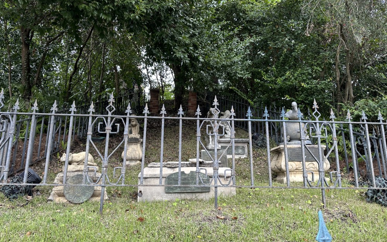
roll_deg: -0.5
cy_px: 118
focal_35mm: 26
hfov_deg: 70.4
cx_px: 192
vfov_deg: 47.6
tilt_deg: +11.7
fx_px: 274
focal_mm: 6.86
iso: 80
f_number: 1.78
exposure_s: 1/121
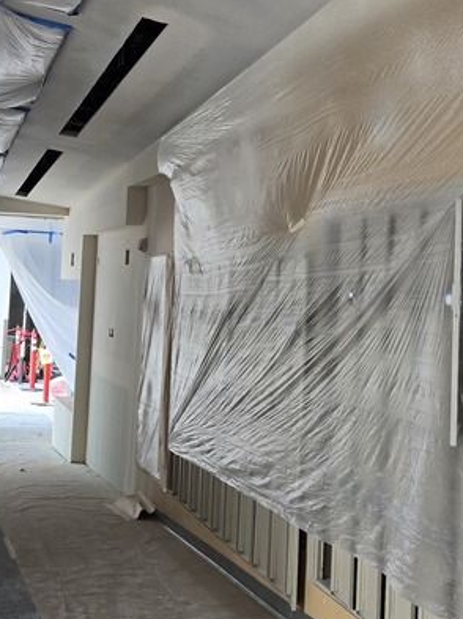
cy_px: 225
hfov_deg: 24.3
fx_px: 1072
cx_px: 283
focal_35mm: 60
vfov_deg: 32.0
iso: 50
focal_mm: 5.4
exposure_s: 1/60
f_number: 1.8
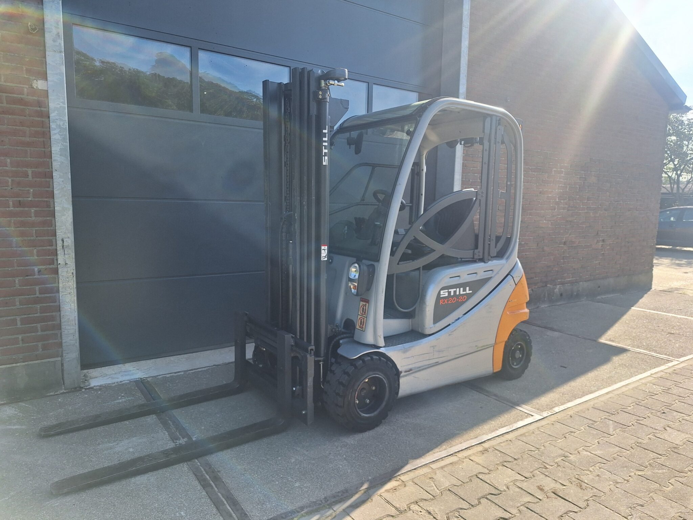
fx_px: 460
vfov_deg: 58.9
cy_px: 260
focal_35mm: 23
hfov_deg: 73.9
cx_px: 346
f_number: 1.8
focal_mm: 5.54
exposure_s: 1/1111
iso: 40
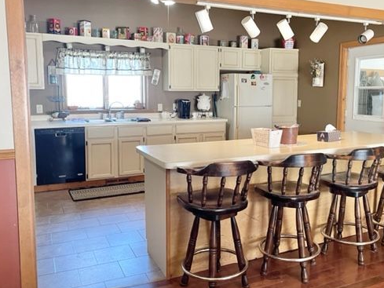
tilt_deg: -5.1
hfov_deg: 53.6
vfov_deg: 41.8
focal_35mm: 34
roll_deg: -0.2
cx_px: 229
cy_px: 133
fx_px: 377
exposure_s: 1/60
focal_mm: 4.2
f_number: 1.6
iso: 125
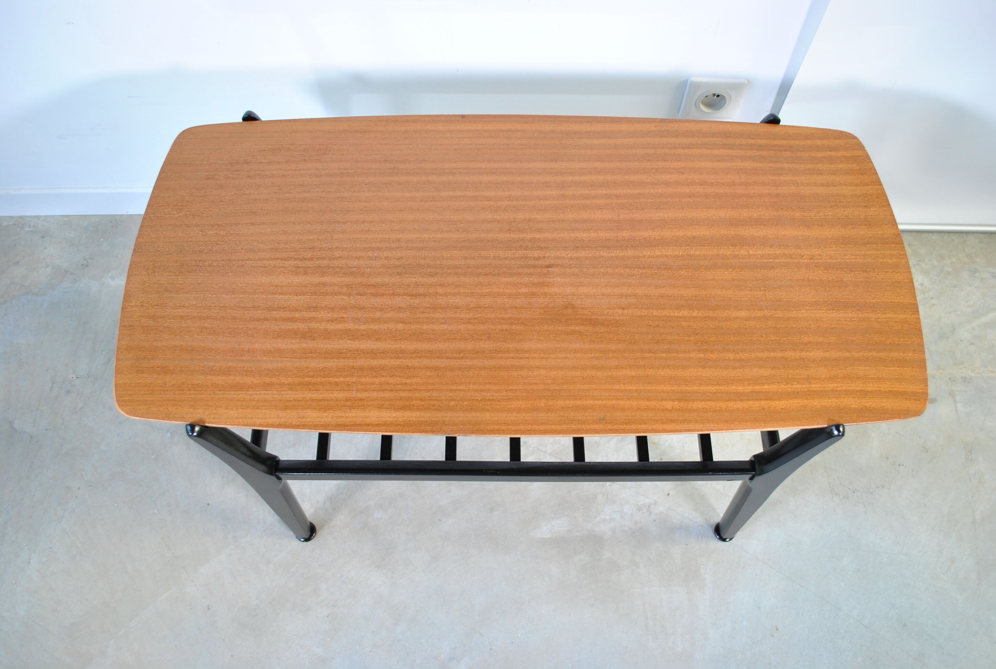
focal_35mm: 30
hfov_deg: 61.8
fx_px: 832
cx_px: 498
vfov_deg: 43.8
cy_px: 334
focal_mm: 20
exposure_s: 1/30
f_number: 4.5
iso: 200
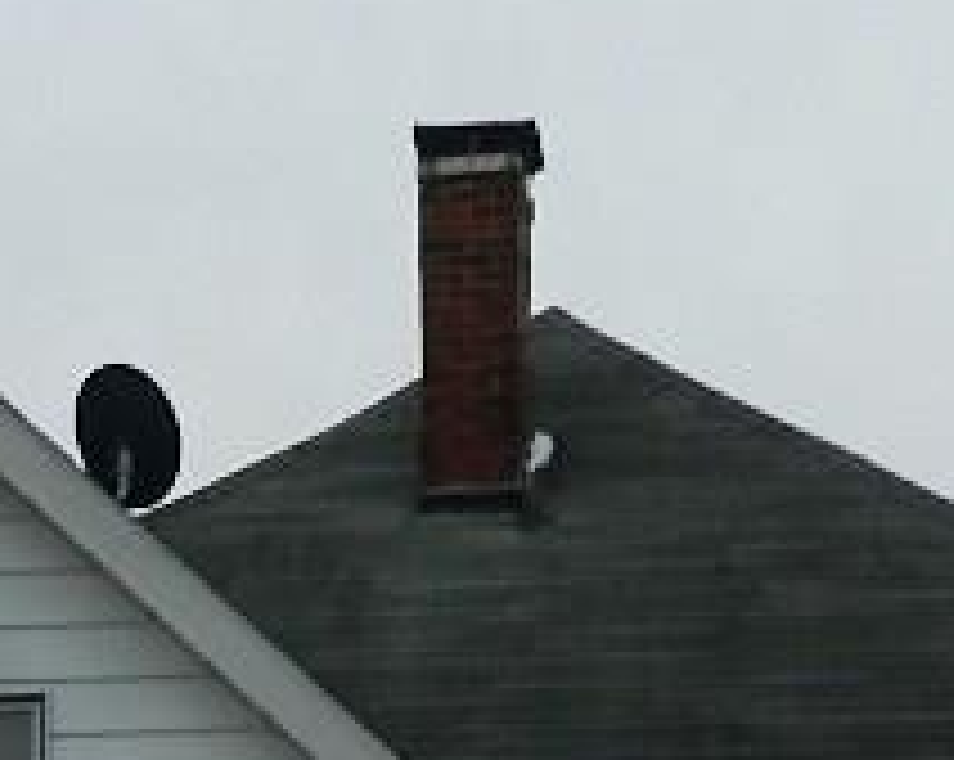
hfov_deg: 16.3
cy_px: 1551
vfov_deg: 11.6
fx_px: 3327
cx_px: 356
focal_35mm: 118
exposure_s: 1/200
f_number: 8.7
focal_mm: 4.5
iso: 80
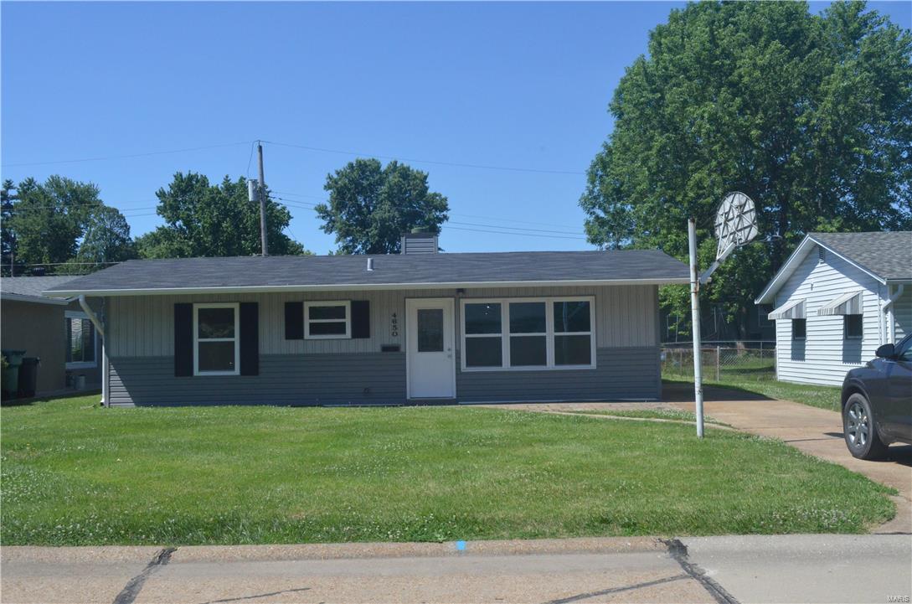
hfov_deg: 53.2
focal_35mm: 36
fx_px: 910
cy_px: 302
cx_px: 456
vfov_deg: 36.7
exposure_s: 1/1250
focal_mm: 24
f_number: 18
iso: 2000
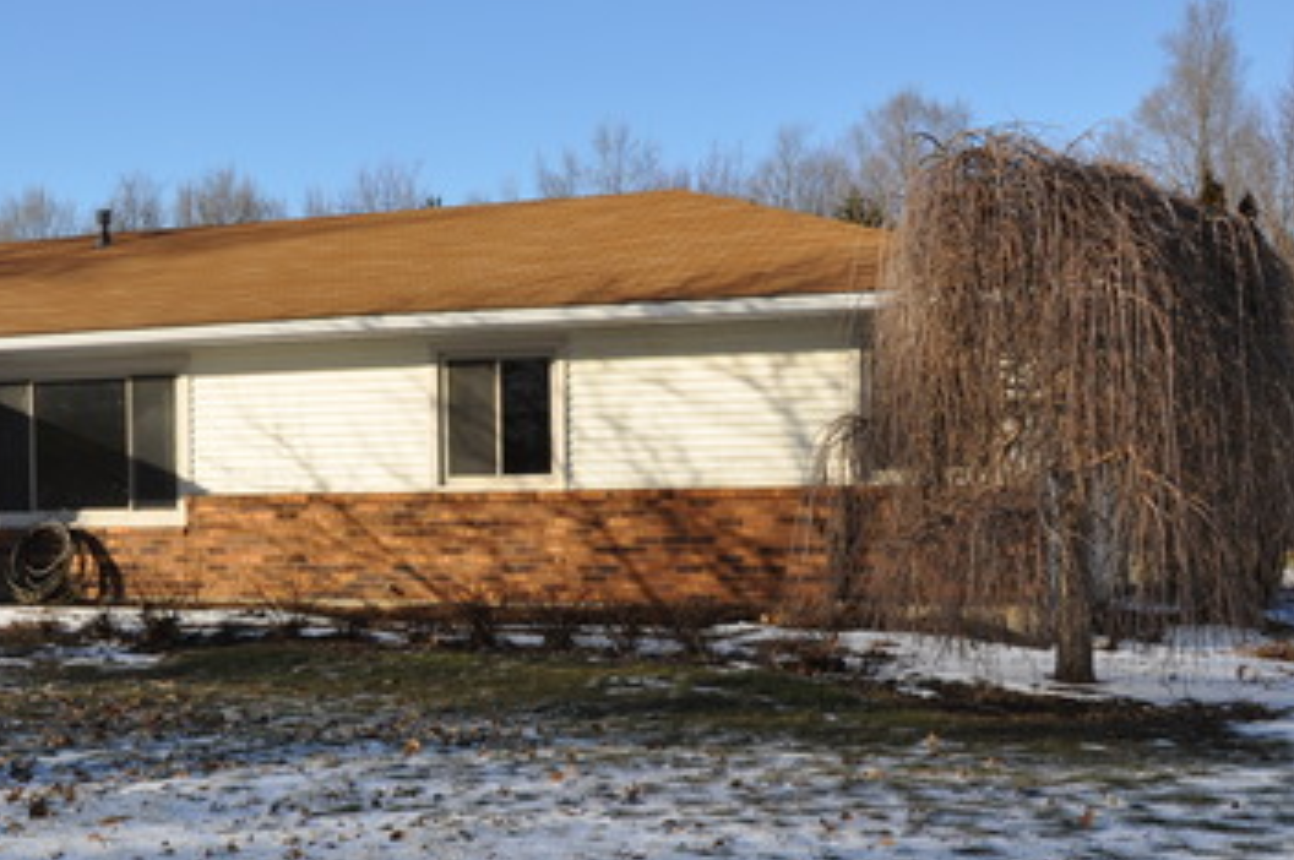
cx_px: 250
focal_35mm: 60
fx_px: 2155
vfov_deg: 22.5
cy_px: 568
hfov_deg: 32.5
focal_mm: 22
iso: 200
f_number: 13
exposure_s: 1/160
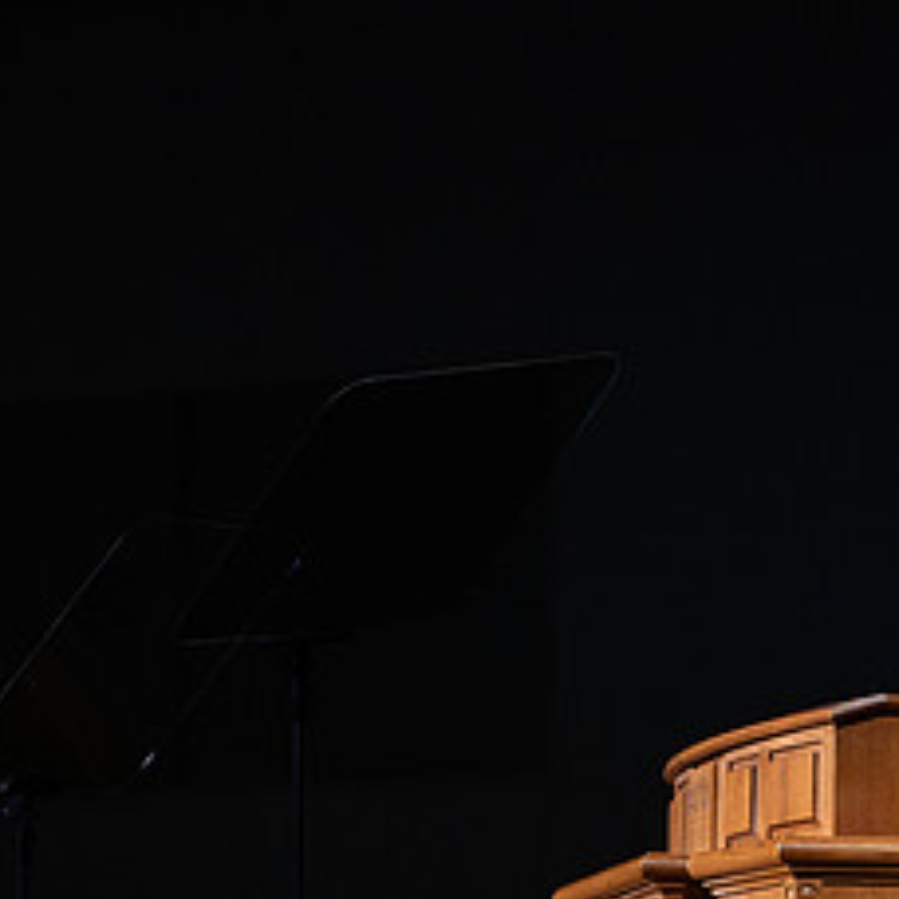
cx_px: 958
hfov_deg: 3.7
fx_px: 13751
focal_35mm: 468
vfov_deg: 3.7
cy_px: 913
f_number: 2.8
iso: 1000
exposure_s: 1/160
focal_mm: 180
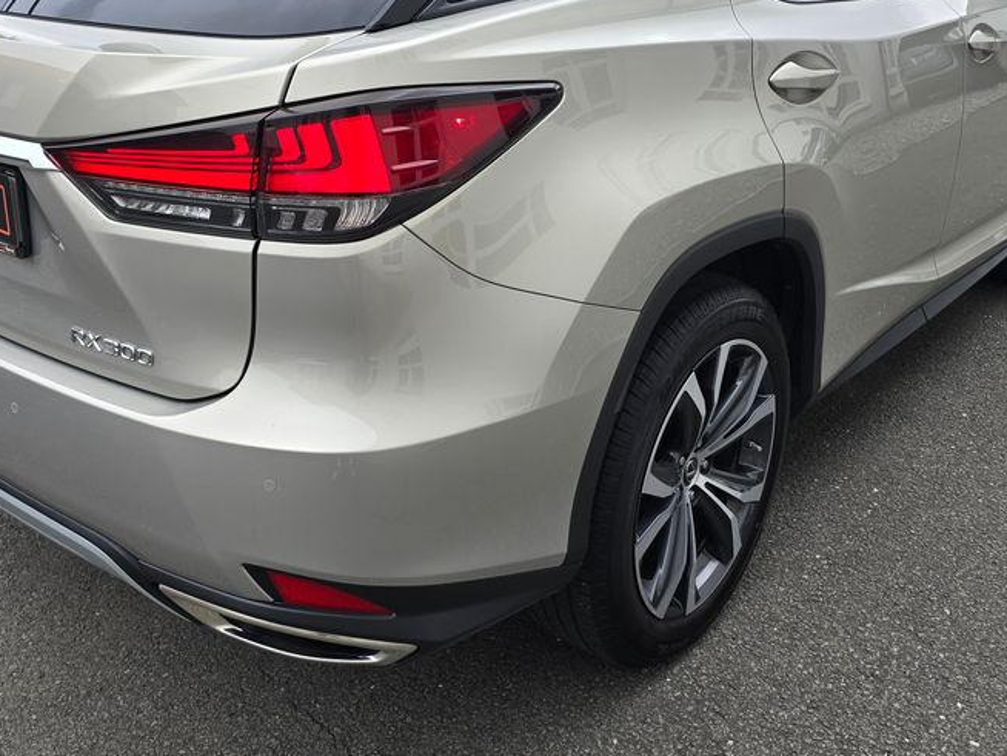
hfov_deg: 51.2
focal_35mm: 36
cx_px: 447
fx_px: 1048
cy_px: 254
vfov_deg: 39.2
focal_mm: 6.3
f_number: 1.7
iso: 12
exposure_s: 1/180
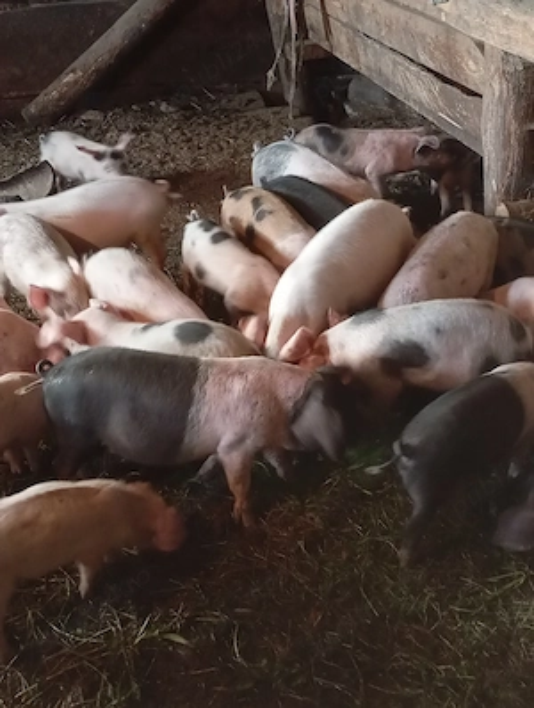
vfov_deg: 45.7
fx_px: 841
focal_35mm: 41
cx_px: 267
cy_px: 354
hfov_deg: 35.2
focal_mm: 4.27
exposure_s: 1/16.7
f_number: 1.8
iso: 3450
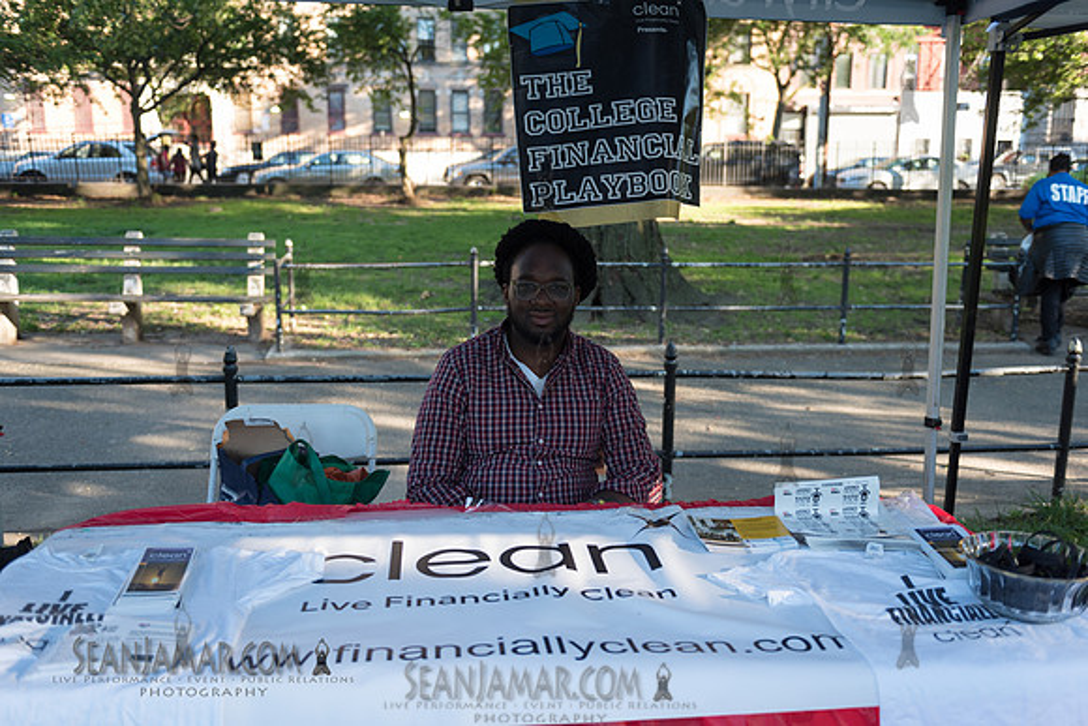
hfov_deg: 57.0
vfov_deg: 39.8
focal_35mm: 33
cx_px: 544
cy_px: 363
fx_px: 1002
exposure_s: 1/250
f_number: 2.8
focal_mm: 32
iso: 200
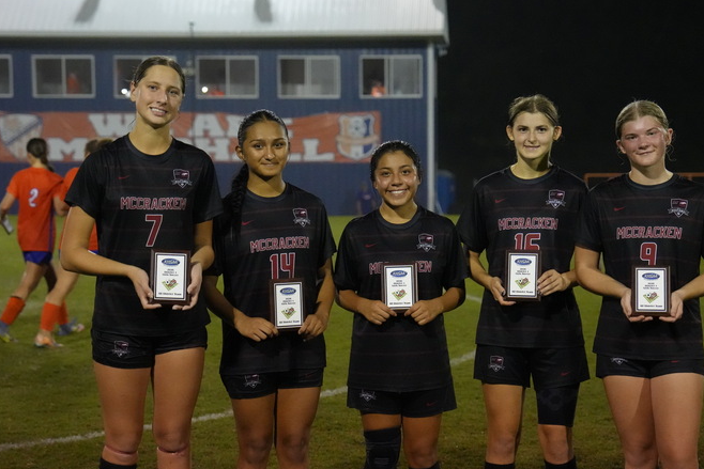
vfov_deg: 16.3
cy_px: 260
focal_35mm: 84
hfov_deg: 24.2
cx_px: 386
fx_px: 1643
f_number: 2.8
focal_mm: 54
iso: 10000
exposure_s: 1/1000
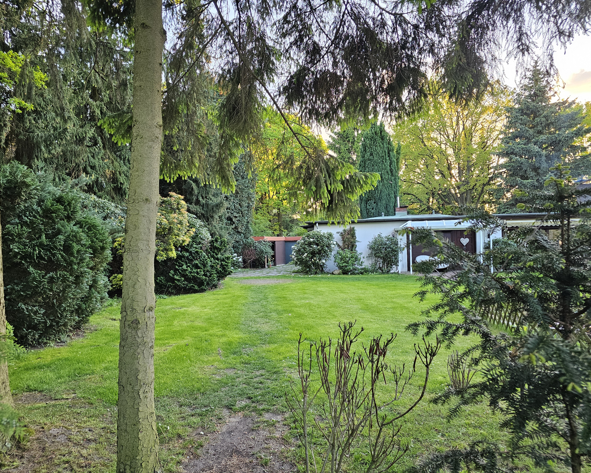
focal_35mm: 24
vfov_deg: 58.8
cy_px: 237
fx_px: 420
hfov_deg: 70.3
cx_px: 282
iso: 160
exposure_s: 1/120
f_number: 1.7
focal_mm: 6.3
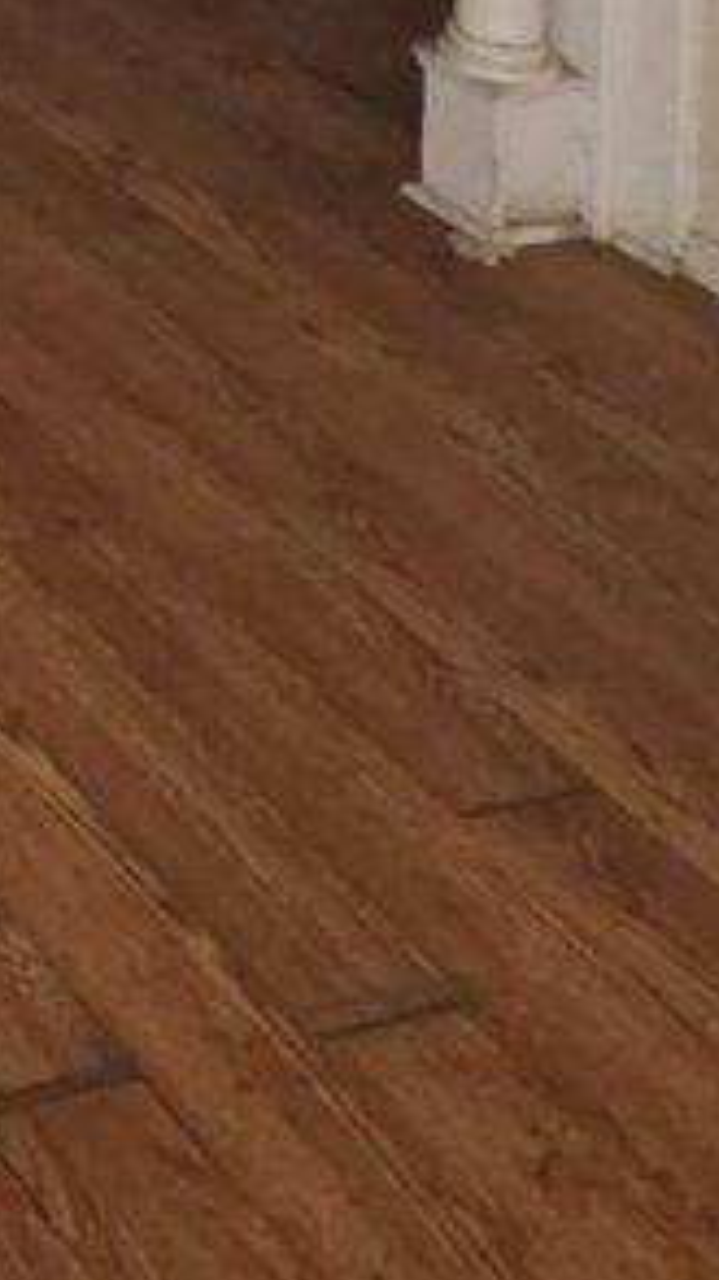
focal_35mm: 74
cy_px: -949
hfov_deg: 12.6
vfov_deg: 20.9
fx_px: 2512
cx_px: -1007
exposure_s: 1/40
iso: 250
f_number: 1.9
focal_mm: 2.2
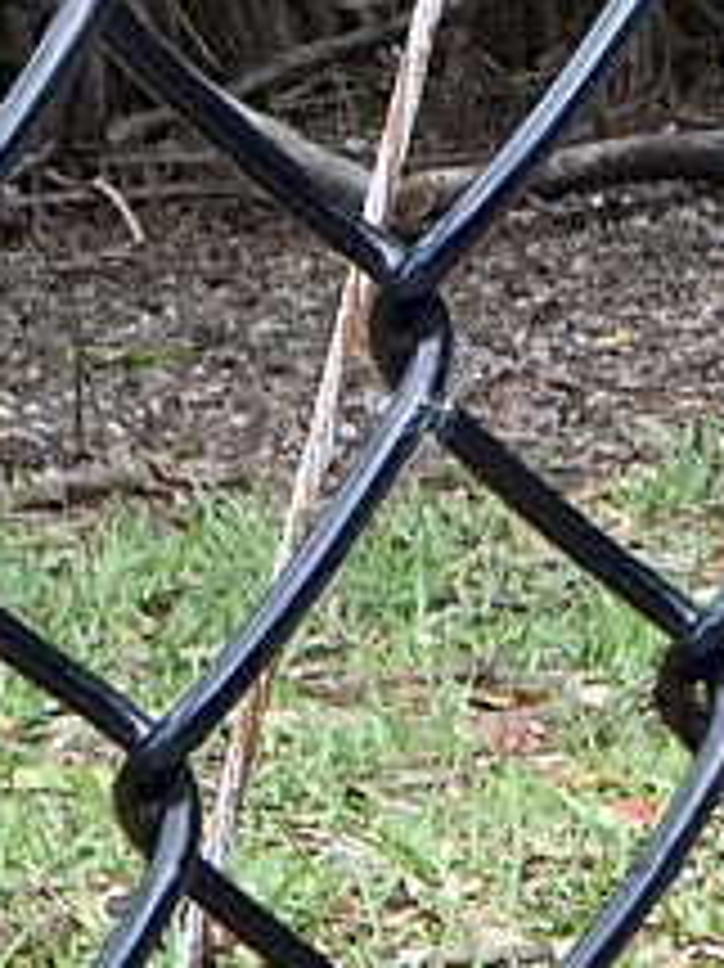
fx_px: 6030
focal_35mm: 216
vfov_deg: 8.5
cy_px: 2121
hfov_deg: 6.9
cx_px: 454
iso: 32
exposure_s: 1/377
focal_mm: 4.15
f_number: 2.2
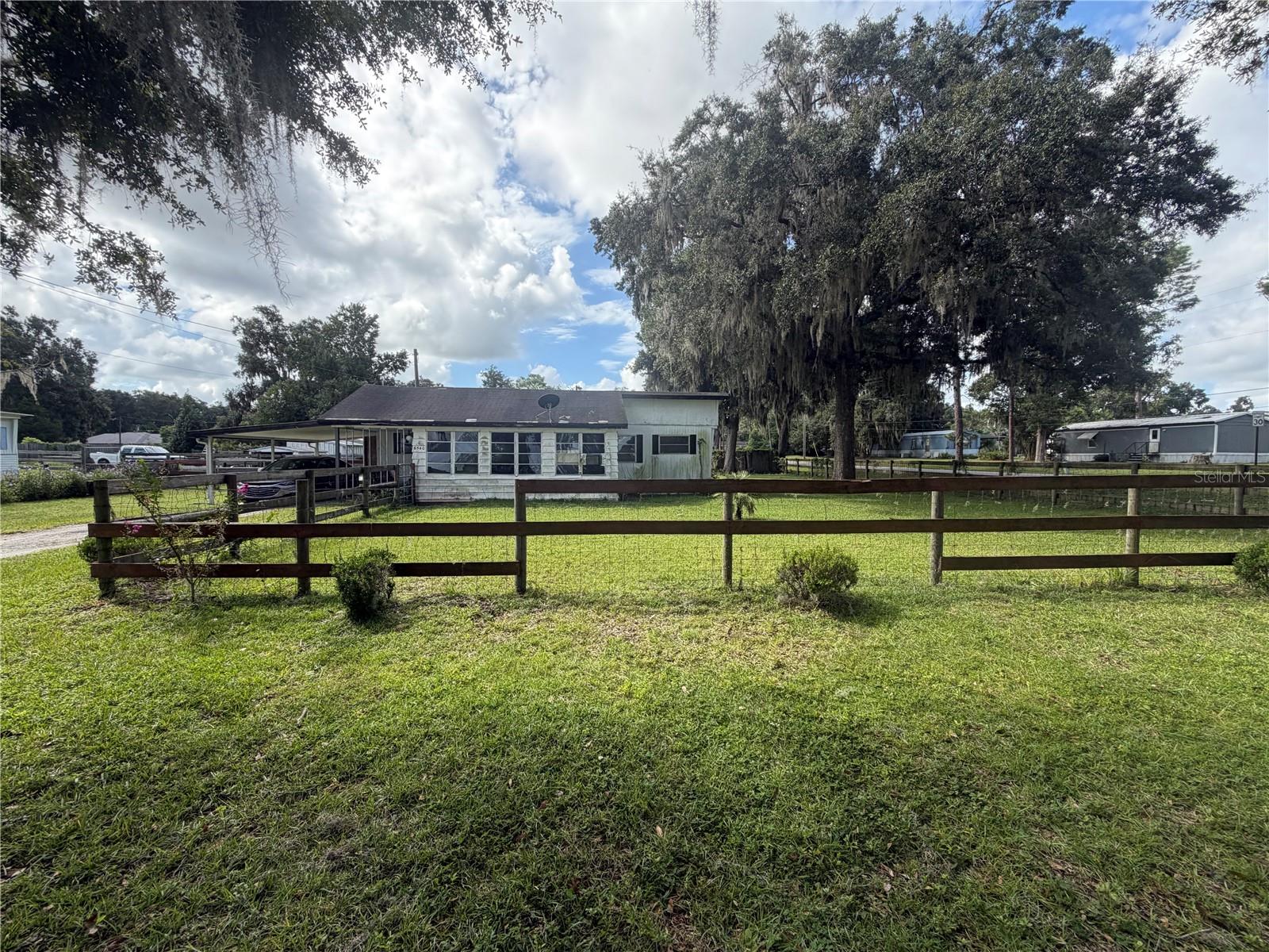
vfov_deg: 85.7
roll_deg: +0.4
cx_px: 634
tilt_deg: -3.5
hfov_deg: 102.1
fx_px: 513
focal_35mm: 14
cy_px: 476
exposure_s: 1/770
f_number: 2.2
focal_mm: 2.22
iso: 40
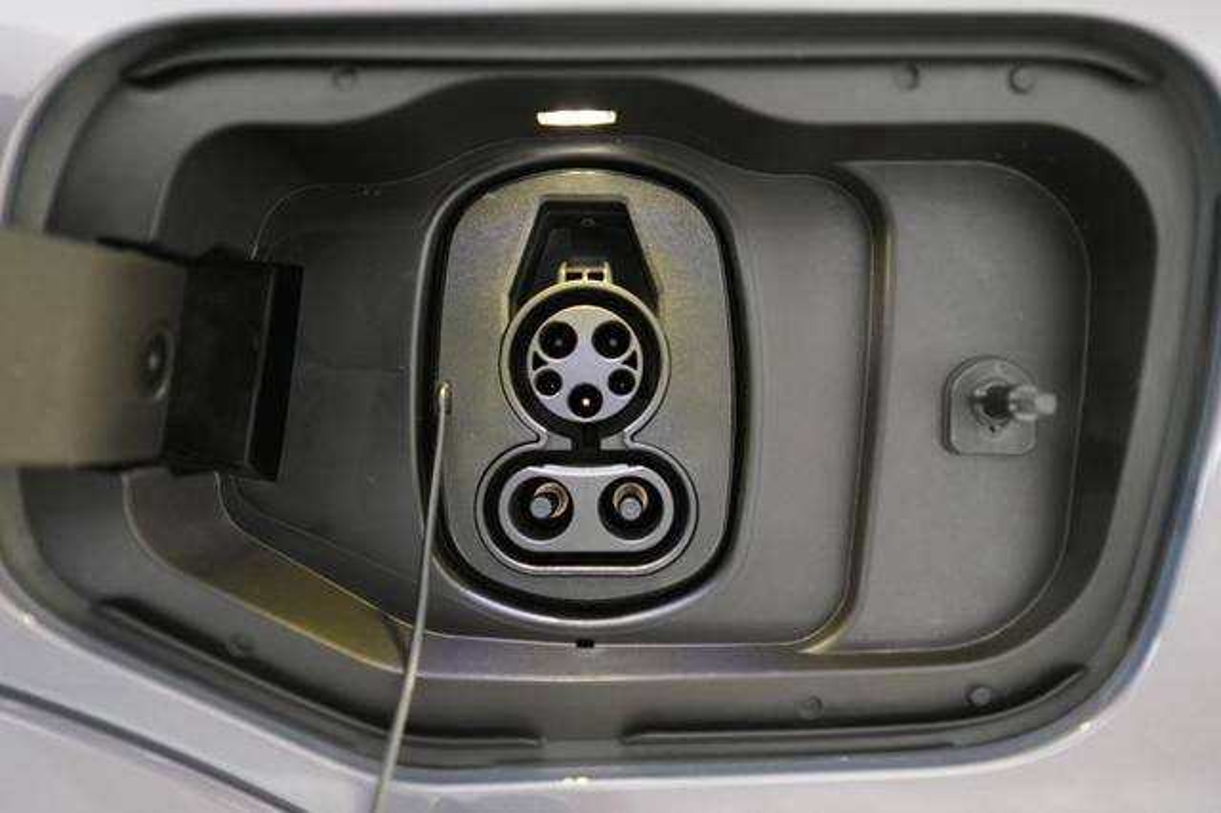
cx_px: 610
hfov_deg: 65.5
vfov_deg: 46.4
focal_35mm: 28
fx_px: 949
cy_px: 406
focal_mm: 28
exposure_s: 1/30
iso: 1600
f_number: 2.8
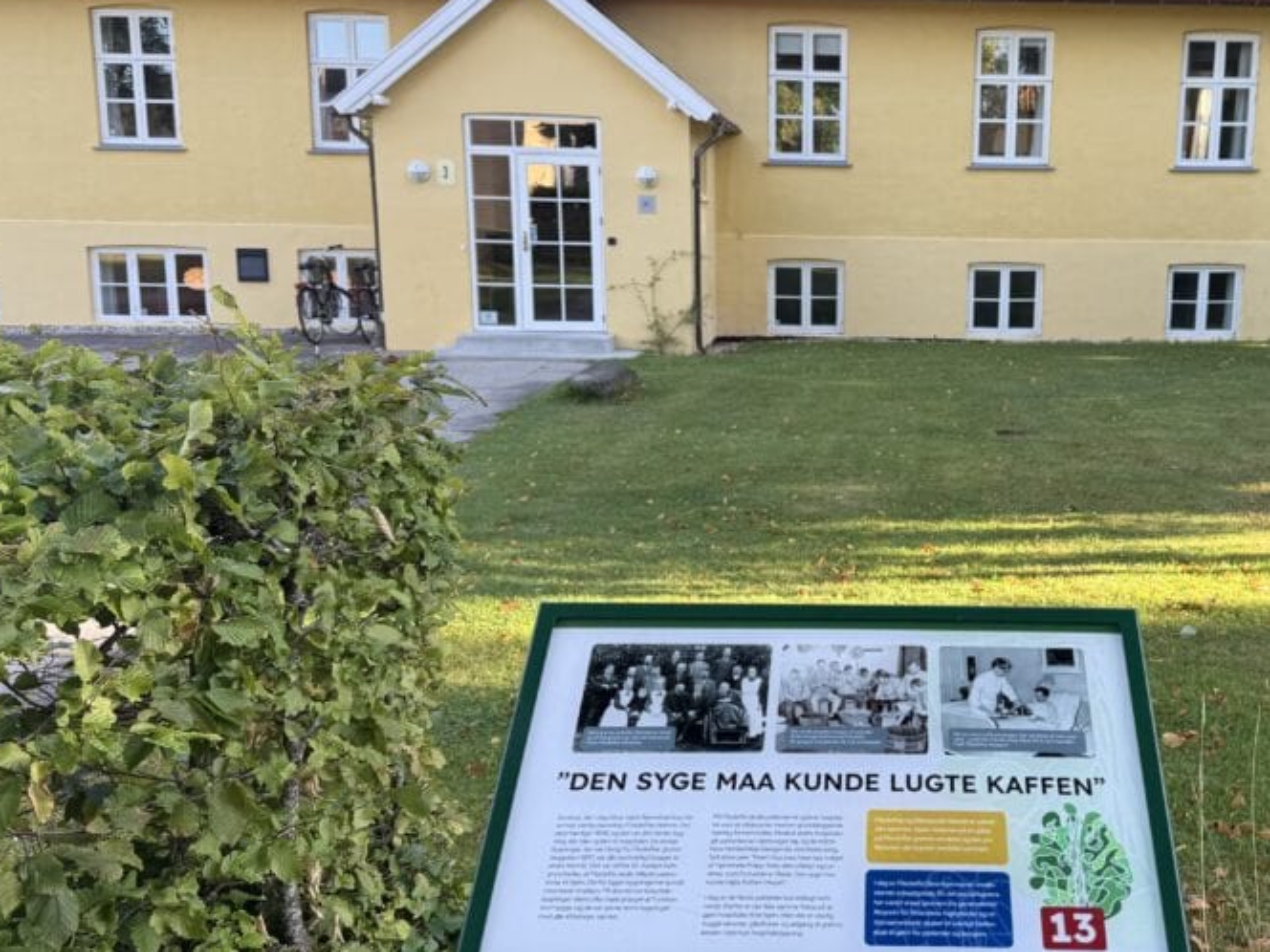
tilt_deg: -8.5
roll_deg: -0.7
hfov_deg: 48.9
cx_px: 889
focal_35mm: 37
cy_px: 442
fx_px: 1357
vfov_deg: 38.6
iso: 80
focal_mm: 6.76
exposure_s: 1/405
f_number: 1.78
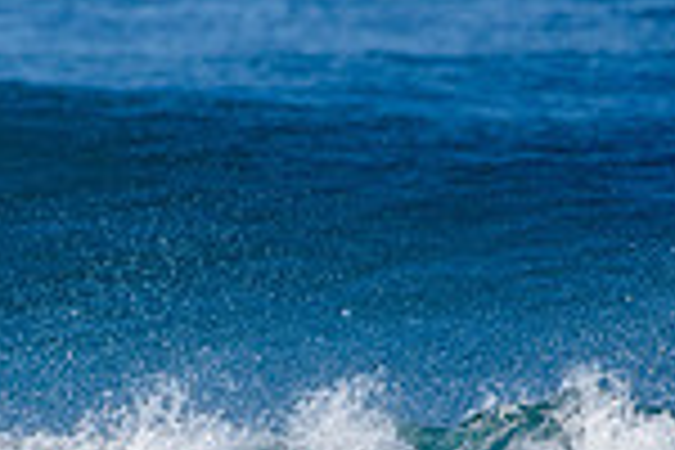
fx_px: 36128
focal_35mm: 1927
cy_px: 560
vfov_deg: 0.7
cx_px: 68
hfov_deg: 1.1
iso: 140
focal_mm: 500
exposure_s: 1/1600
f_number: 5.6
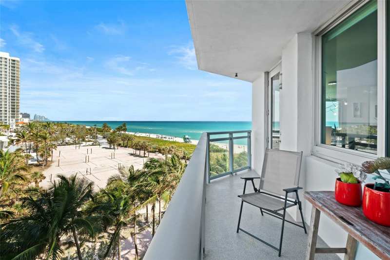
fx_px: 184
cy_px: 130
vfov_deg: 70.4
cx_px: 195
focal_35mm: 17
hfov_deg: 93.3
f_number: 8
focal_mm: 17
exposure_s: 1/100
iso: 200
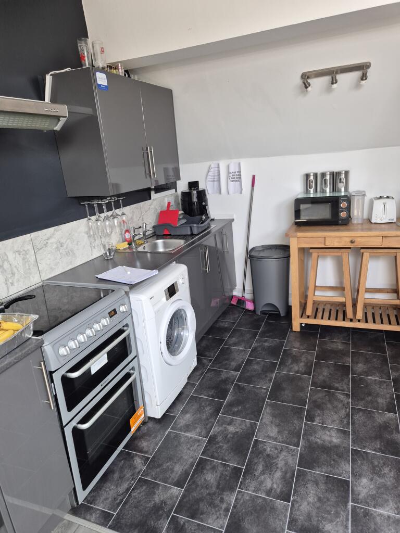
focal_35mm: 23
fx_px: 354
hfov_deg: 58.9
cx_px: 200
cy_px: 266
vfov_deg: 73.9
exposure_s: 1/100
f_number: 1.8
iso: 125
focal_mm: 5.4
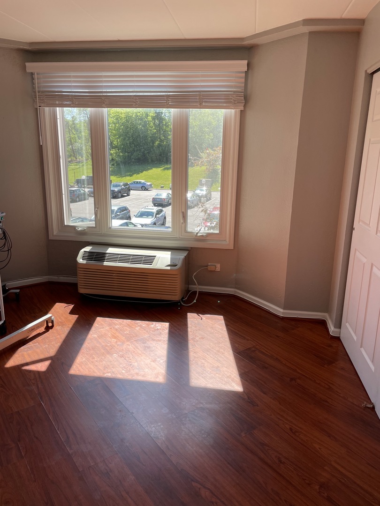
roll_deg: +0.4
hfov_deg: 53.1
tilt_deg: -12.0
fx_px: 381
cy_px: 253
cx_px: 190
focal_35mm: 26
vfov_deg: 67.3
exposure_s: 1/380
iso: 32
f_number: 1.6
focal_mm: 4.2
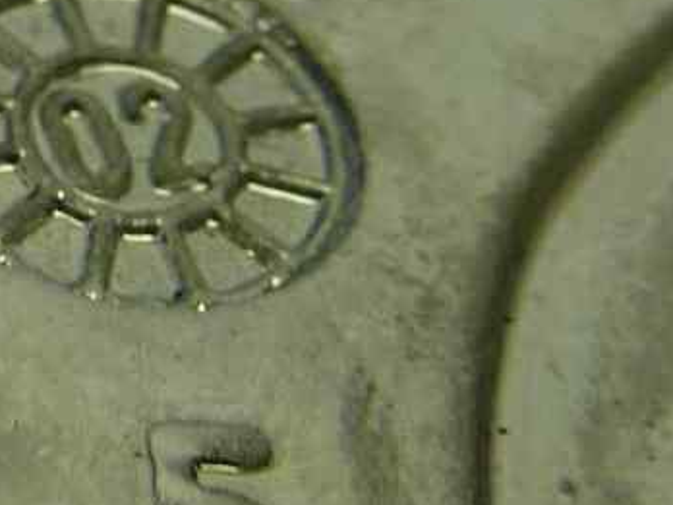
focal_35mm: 147
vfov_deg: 10.0
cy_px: 33
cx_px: -422
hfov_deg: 12.6
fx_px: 2858
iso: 80
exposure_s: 1/50
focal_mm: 4.1
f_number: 3.3
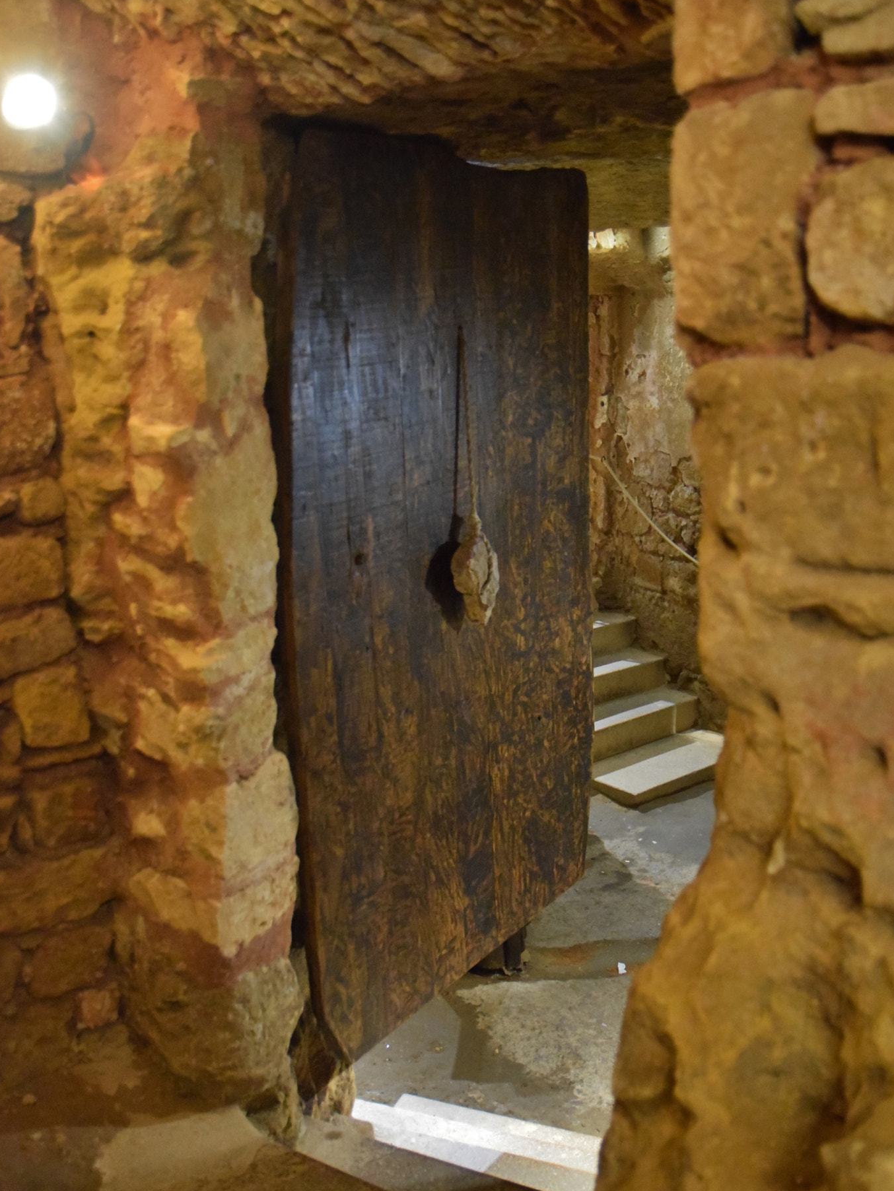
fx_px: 1240
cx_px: 446
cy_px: 643
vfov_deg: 51.3
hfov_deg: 39.7
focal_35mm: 36
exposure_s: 1/15
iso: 6400
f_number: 2.8
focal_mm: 22
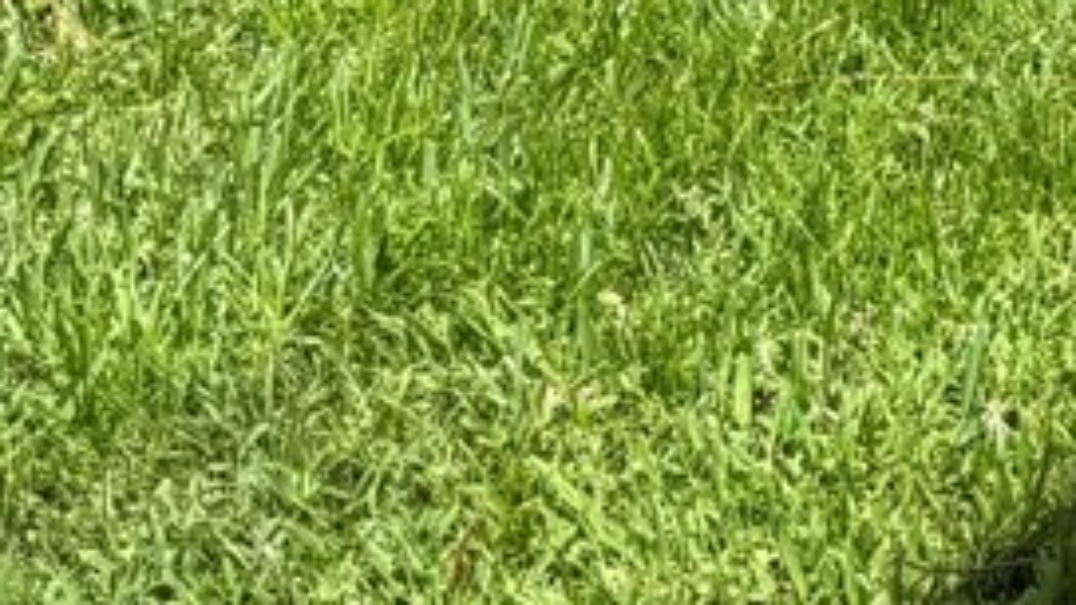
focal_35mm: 154
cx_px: 2247
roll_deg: -0.2
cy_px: -1665
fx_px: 4394
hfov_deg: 12.2
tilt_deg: -5.8
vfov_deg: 6.6
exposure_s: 1/2611
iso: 80
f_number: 1.78
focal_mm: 6.76
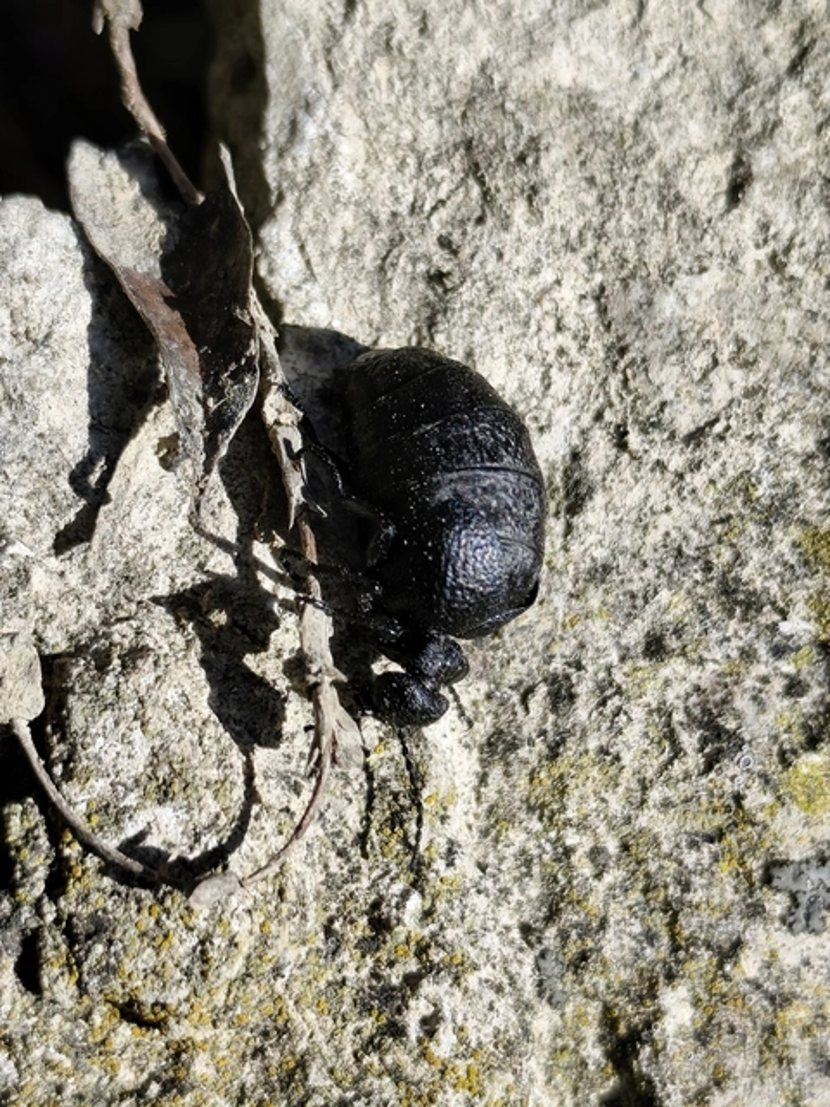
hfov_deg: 16.1
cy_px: 554
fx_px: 2941
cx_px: 415
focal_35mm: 92
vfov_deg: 21.3
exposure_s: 1/968
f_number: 1.65
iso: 50
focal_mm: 6.19
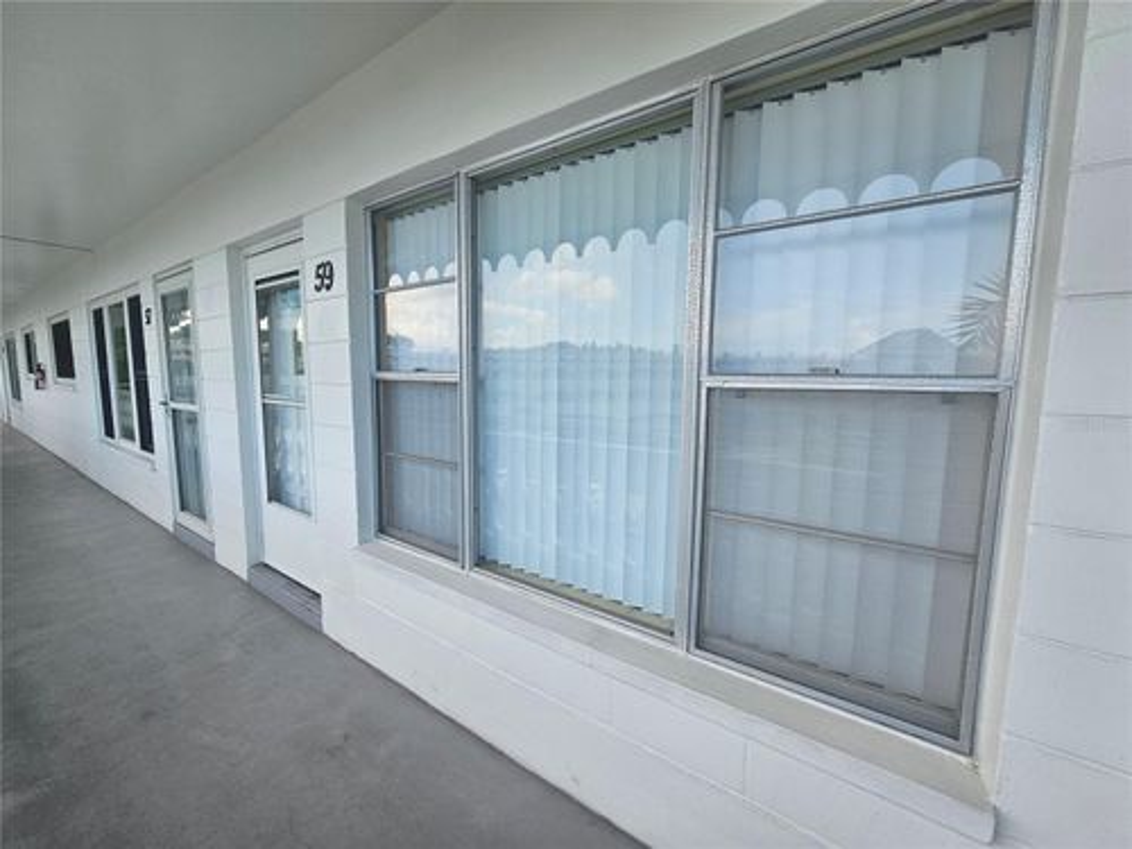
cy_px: 424
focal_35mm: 13
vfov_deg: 89.9
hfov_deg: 106.2
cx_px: 566
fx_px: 425
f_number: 2.2
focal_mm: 2.2
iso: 50
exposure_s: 1/278
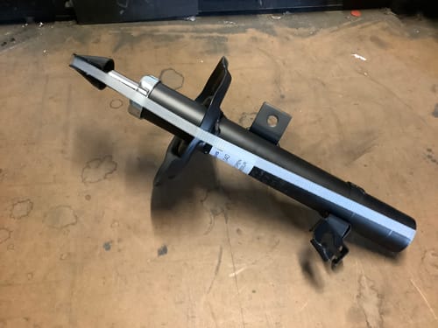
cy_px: 164
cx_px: 219
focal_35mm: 31
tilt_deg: -50.1
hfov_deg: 58.4
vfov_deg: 45.4
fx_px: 392
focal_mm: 3.3
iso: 400
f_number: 2.4
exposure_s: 1/33
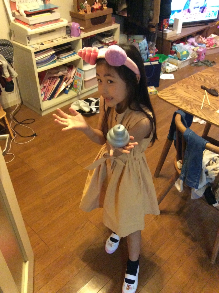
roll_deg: +1.1
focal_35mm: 32
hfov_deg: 44.0
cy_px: 146
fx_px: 271
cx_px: 110
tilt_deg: -38.6
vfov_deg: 56.9
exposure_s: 1/15
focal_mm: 3.3
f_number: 2.4
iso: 500
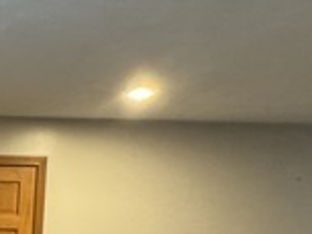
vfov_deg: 21.6
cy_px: 307
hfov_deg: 25.6
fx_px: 550
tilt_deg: -9.0
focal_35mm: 61
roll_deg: -0.9
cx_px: -127
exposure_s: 1/60
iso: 800
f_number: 2.2
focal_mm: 2.22
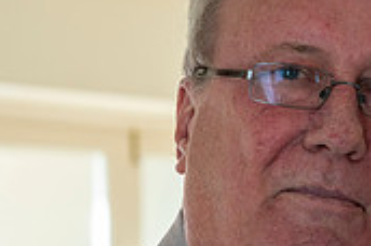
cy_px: 206
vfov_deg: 7.3
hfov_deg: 10.8
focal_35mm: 186
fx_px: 1913
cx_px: 468
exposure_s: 1/160
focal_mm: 55
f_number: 4
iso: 800
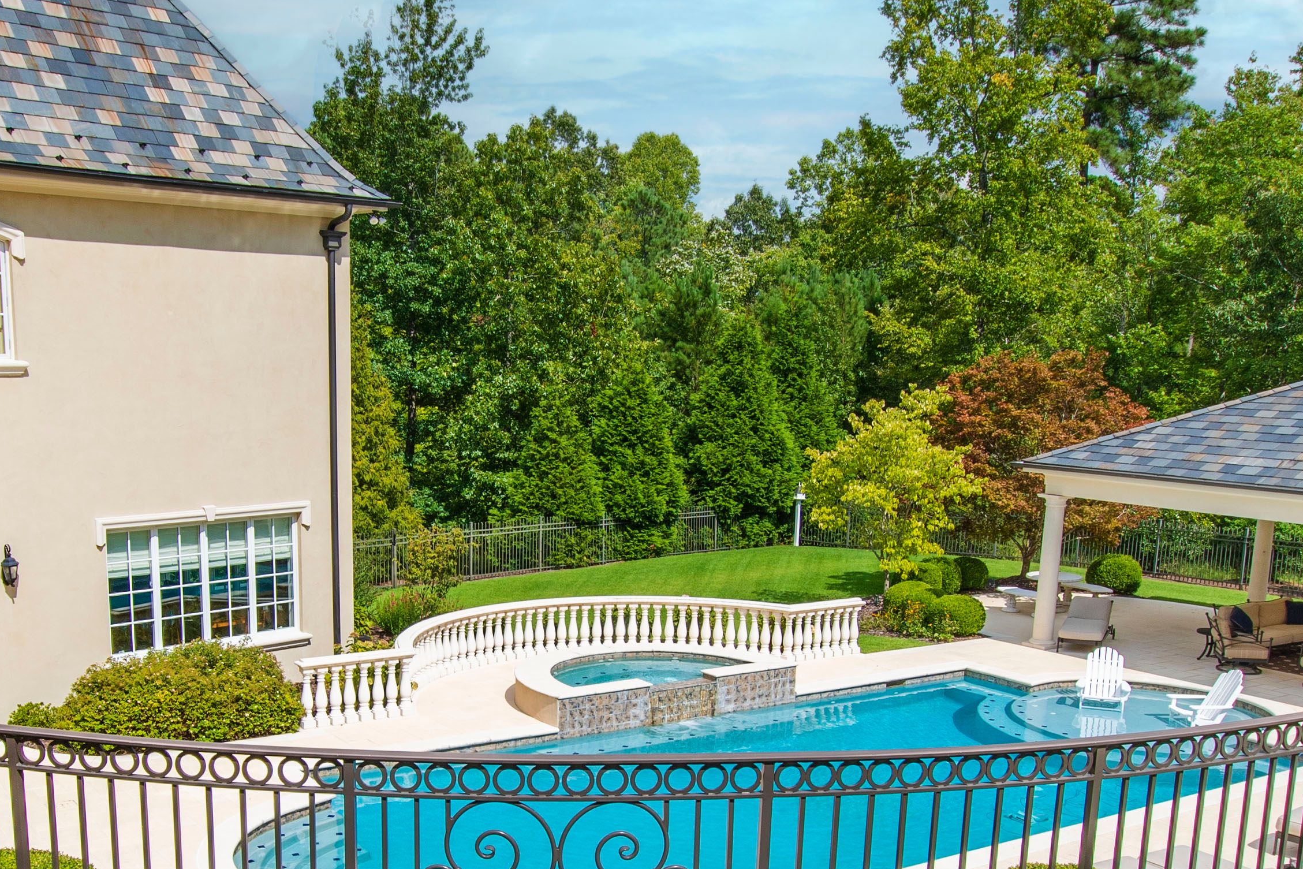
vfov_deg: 35.1
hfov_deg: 51.7
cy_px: 655
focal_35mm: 37
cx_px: 549
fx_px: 1339
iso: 100
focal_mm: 10
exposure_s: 1/250
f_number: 8
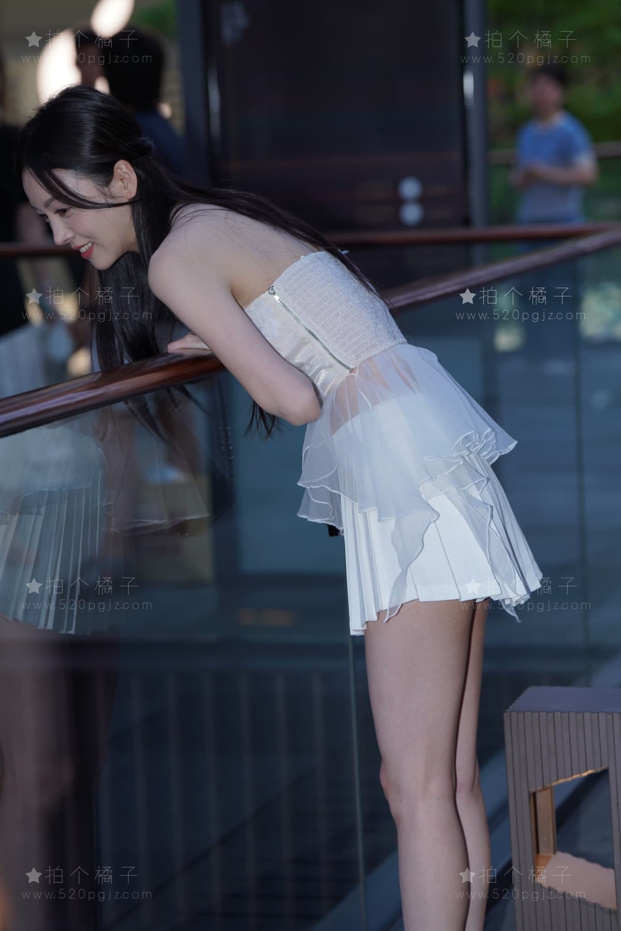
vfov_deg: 17.9
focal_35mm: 114
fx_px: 2950
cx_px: 310
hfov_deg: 12.0
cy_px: 466
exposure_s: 1/200
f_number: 4
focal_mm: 114
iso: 250
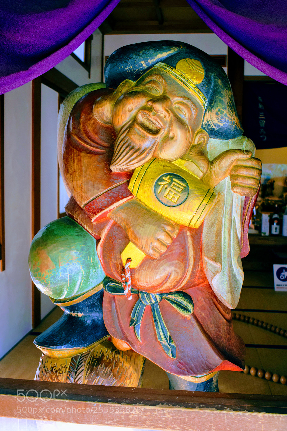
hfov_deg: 35.5
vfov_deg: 51.3
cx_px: 144
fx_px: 449
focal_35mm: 38
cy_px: 216
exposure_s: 1/60
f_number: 4
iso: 800
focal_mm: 25
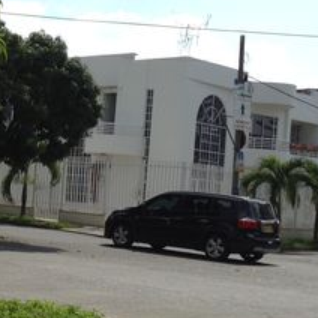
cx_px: -29
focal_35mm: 92
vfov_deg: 18.9
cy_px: 159
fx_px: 956
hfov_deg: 18.2
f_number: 2.4
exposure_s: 1/1486
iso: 25
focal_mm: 3.3
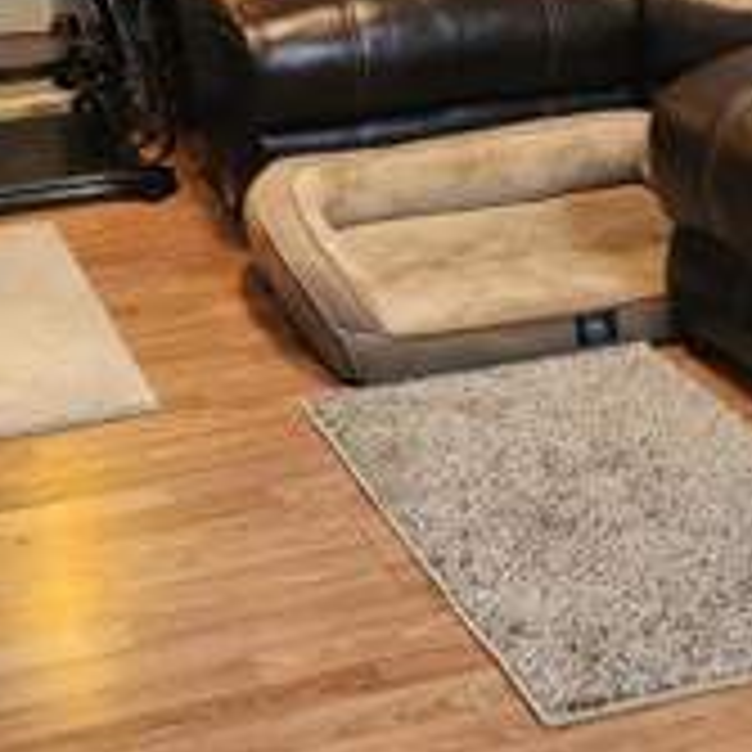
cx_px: 212
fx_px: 1917
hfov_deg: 22.0
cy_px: 77
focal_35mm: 78
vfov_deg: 21.7
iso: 640
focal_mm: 5.4
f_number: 1.8
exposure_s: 1/60
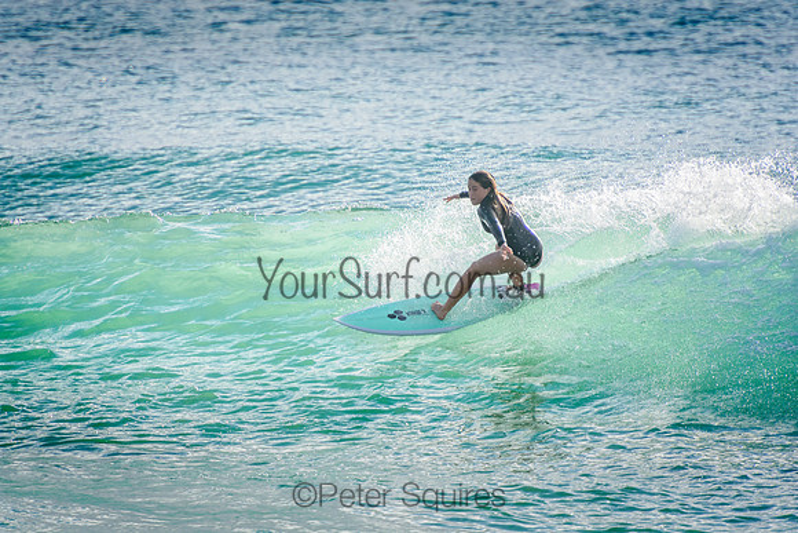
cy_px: 266
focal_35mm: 600
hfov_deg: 3.4
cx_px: 399
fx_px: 13302
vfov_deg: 2.3
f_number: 5.6
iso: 320
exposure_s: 1/2000
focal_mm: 400
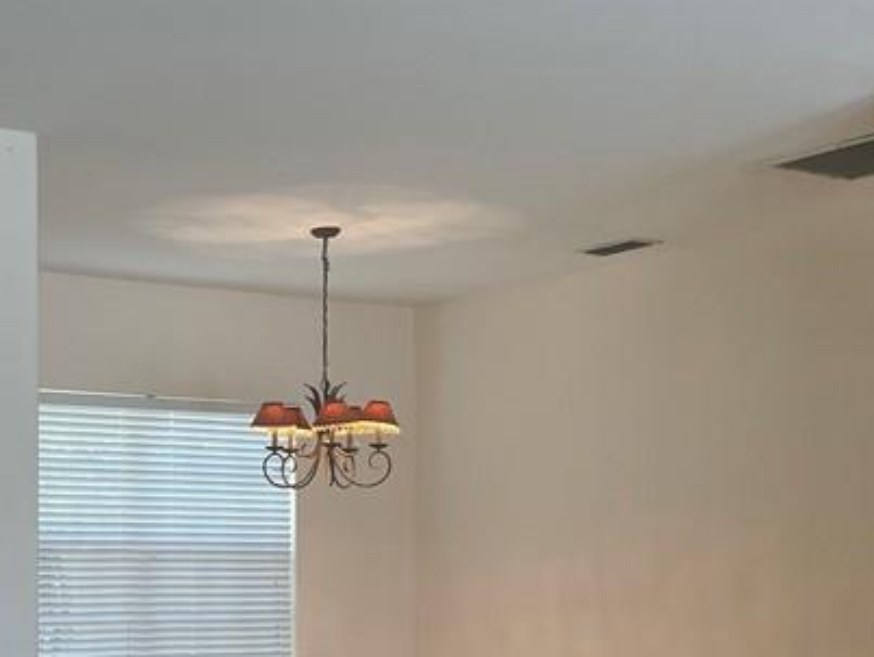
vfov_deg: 21.8
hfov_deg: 28.4
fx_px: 1668
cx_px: 121
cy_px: 588
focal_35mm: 66
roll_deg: +0.1
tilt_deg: -0.1
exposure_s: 1/120
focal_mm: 4.2
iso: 64
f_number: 1.6
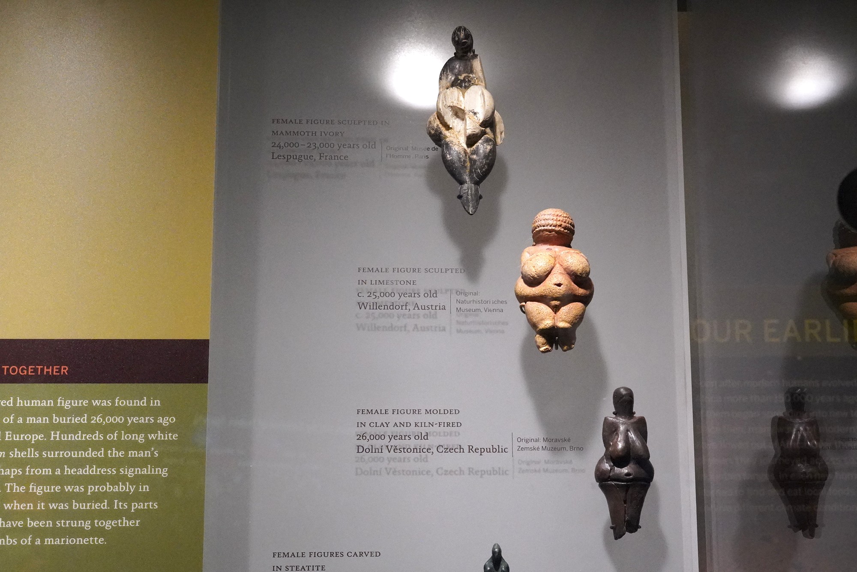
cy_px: 286
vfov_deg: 40.0
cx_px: 428
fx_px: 786
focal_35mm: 33
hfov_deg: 57.2
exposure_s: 1/80
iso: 10000
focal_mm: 33
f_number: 11
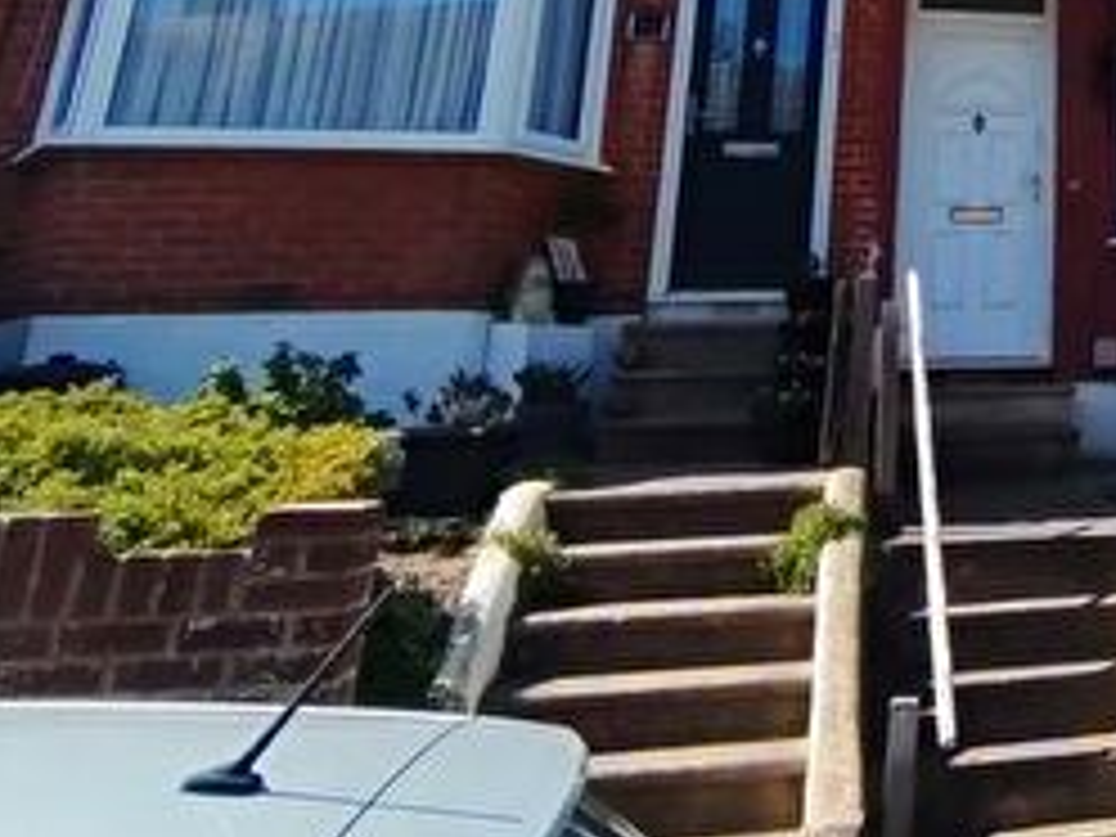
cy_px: -88
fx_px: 1547
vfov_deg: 27.6
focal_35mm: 48
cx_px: 1269
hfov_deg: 33.7
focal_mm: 1.42
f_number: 2.2
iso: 100
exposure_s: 1/1073
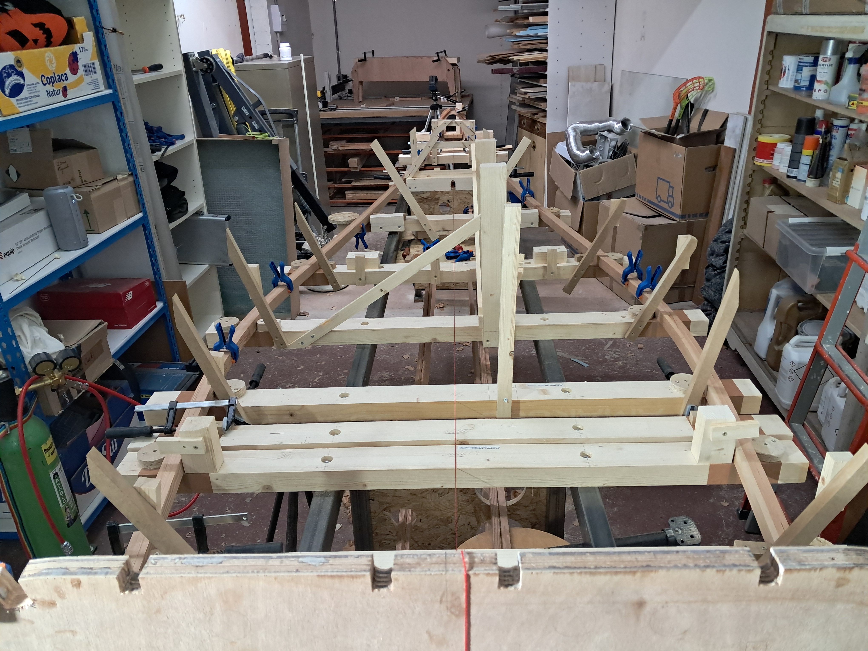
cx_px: 434
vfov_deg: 51.4
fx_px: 677
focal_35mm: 27
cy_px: 326
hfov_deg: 65.3
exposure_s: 1/60
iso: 640
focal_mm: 4
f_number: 1.8
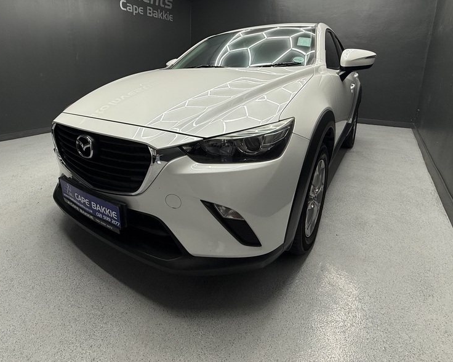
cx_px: 178
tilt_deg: -11.2
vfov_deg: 69.3
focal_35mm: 19
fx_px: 255
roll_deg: +0.4
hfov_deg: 82.2
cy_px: 127
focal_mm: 2.22
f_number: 2.2
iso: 80
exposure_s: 1/99
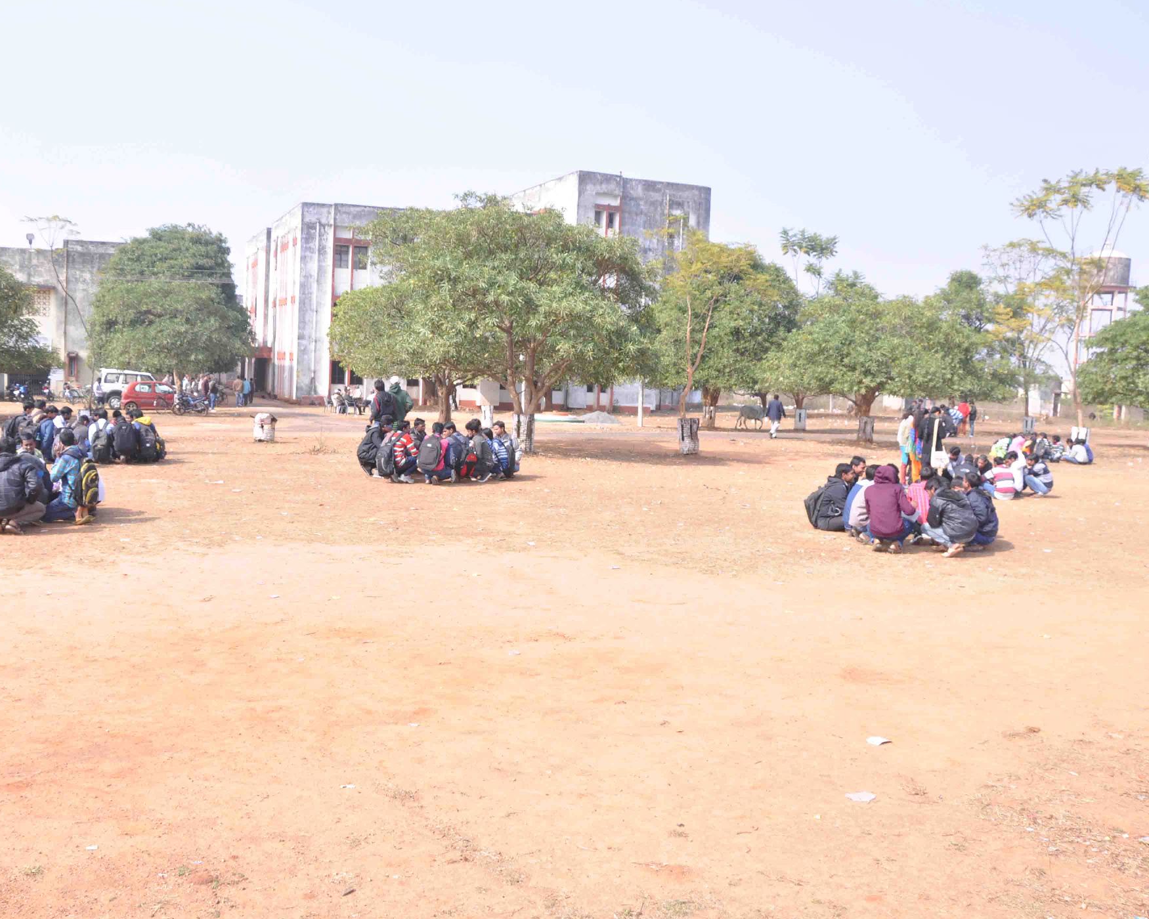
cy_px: 463
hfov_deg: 57.0
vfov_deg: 47.1
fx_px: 1054
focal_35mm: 31
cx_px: 509
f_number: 7.1
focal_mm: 18
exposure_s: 1/160
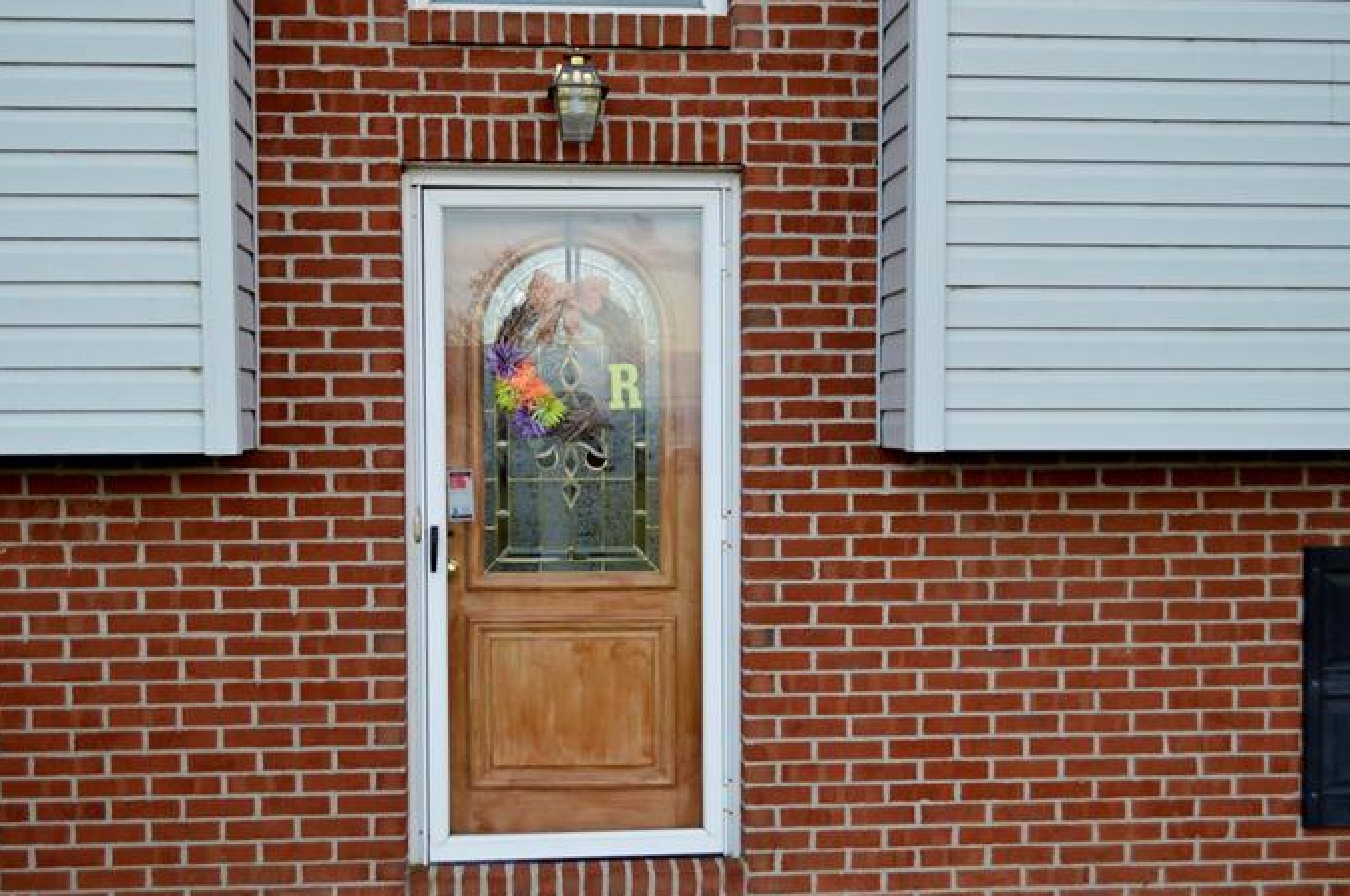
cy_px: 490
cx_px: 595
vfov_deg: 38.7
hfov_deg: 55.7
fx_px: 1273
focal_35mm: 34
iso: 400
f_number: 5
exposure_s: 1/100
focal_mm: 20
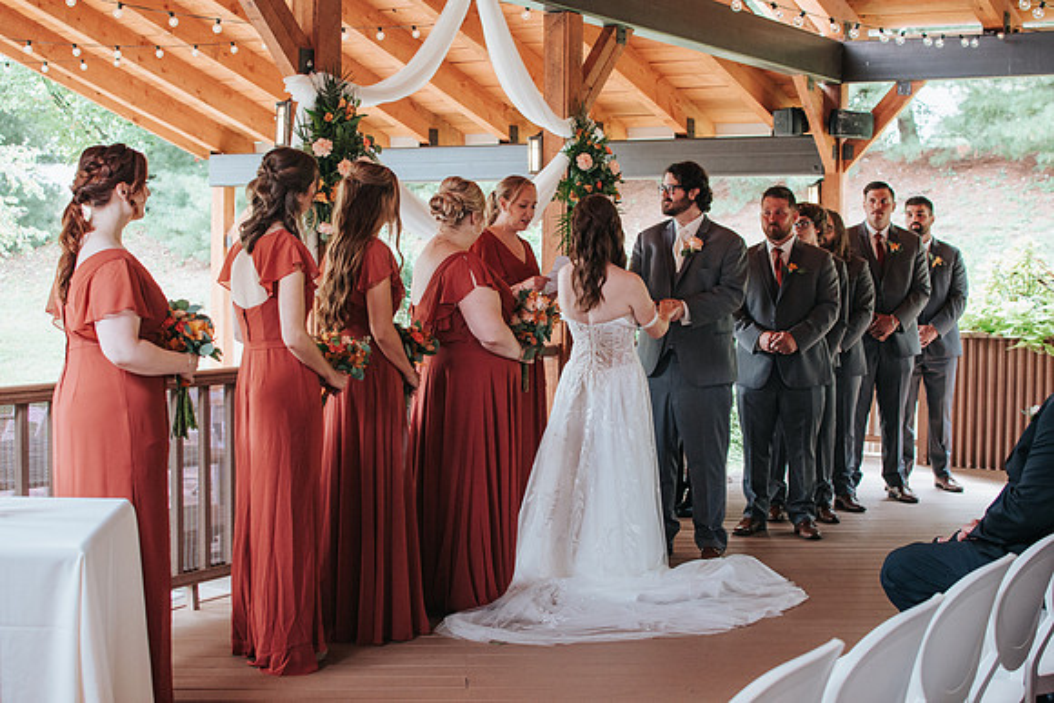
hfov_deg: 37.8
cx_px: 527
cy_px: 352
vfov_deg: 25.8
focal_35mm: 52
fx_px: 1537
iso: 800
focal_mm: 35
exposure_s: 1/250
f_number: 3.5
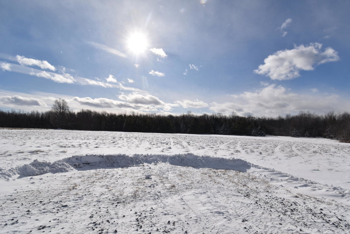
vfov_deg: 70.3
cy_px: 128
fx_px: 165
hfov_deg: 93.3
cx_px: 178
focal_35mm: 17
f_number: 8
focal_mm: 10
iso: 200
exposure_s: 1/2000
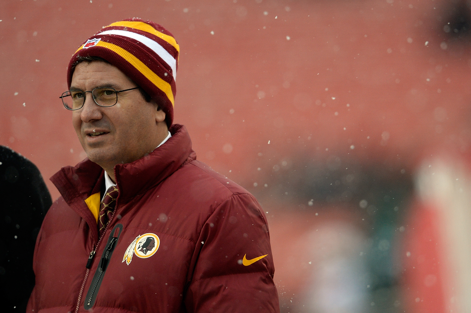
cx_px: 236
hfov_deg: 3.4
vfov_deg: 2.3
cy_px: 156
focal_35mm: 600
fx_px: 7846
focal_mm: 600
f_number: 5
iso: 1600
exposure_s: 1/1250
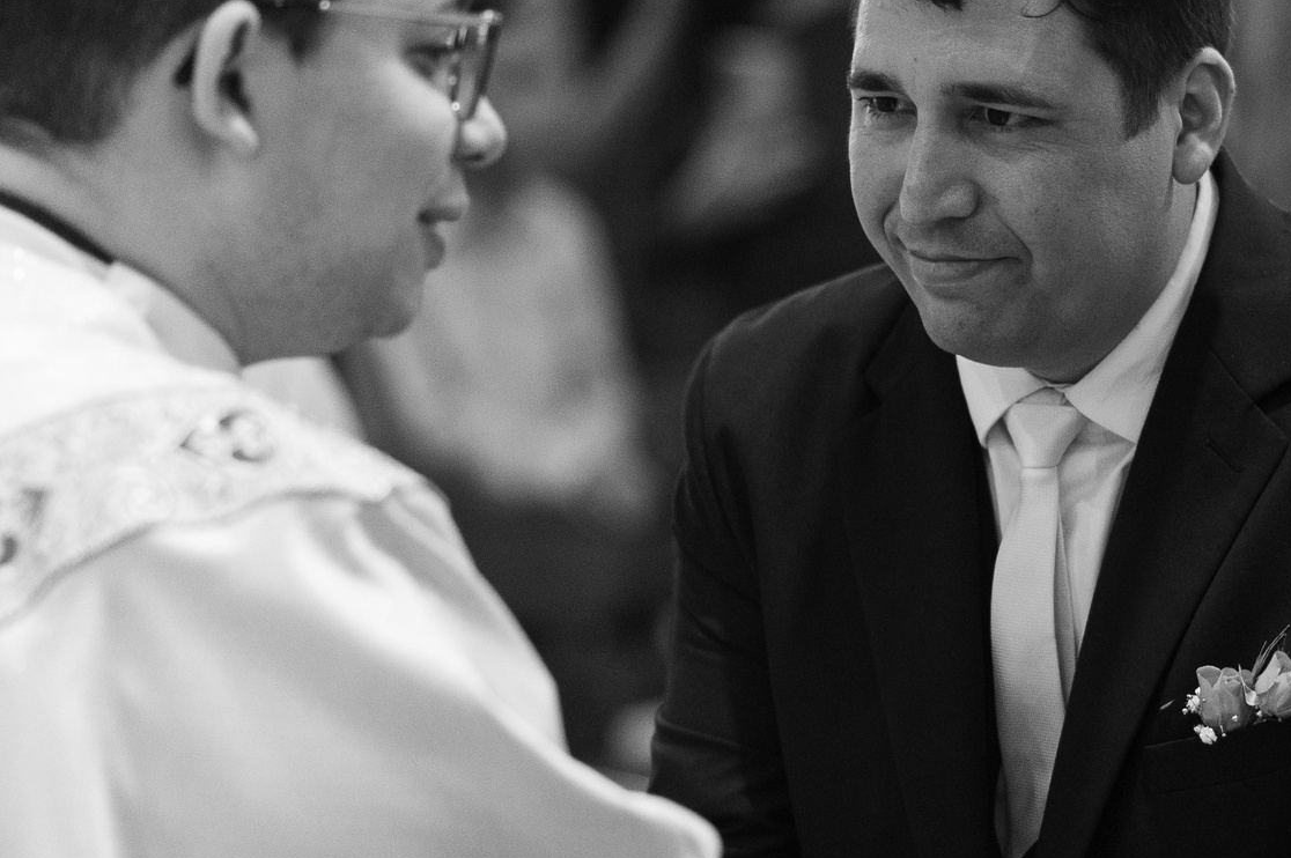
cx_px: 1009
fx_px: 6987
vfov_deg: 7.0
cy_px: 478
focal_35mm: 195
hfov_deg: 10.5
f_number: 1.8
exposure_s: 1/320
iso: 2000
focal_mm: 85
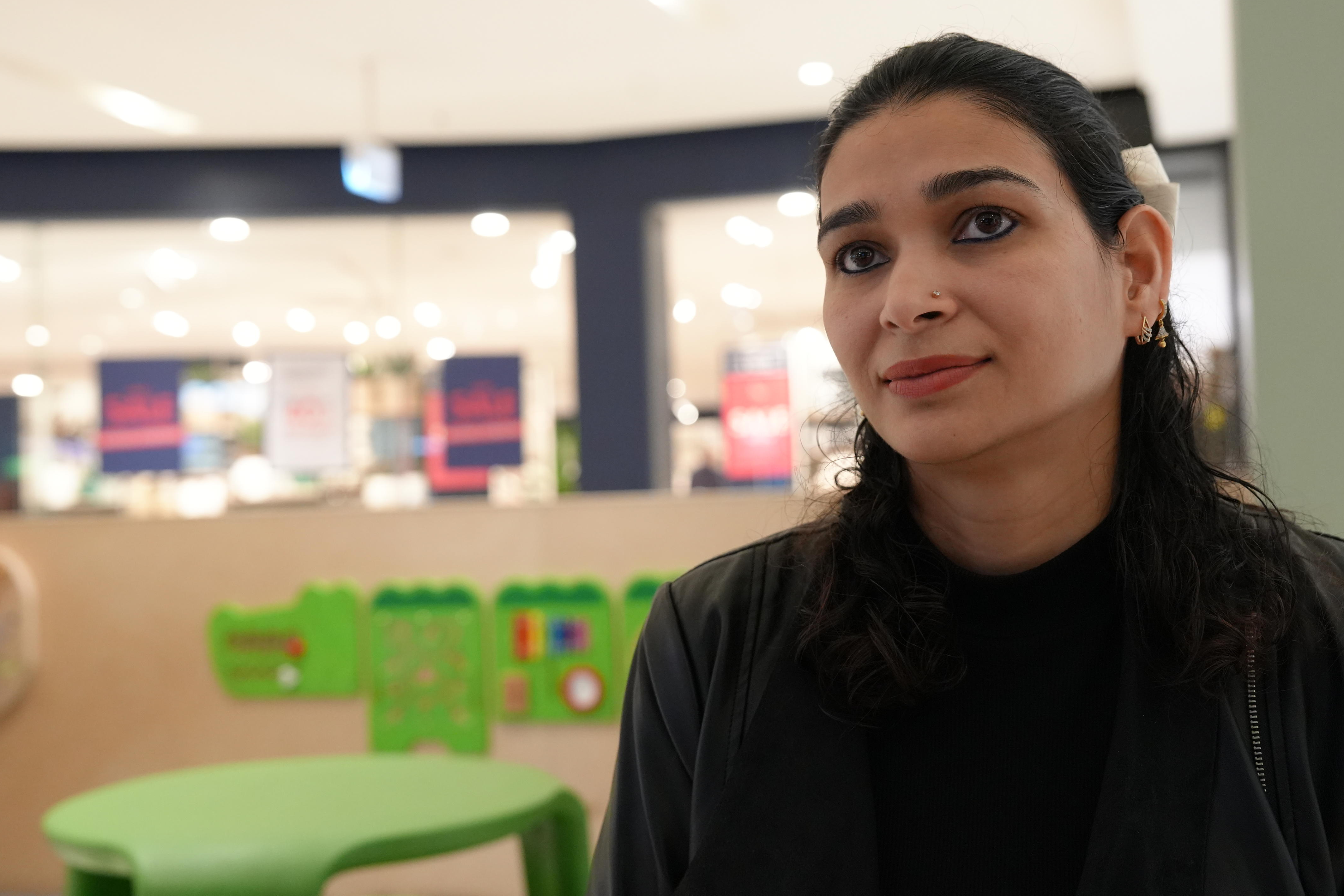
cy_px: 421
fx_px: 1755
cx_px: 711
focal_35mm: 47
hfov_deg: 41.9
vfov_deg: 28.6
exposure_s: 1/160
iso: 4000
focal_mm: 40
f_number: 4
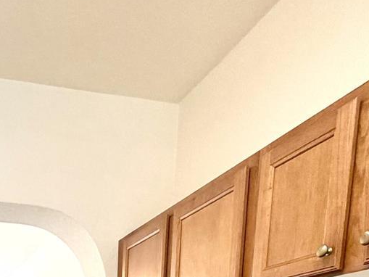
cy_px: 427
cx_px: 22
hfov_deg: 39.2
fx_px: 469
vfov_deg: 24.6
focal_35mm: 44
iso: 250
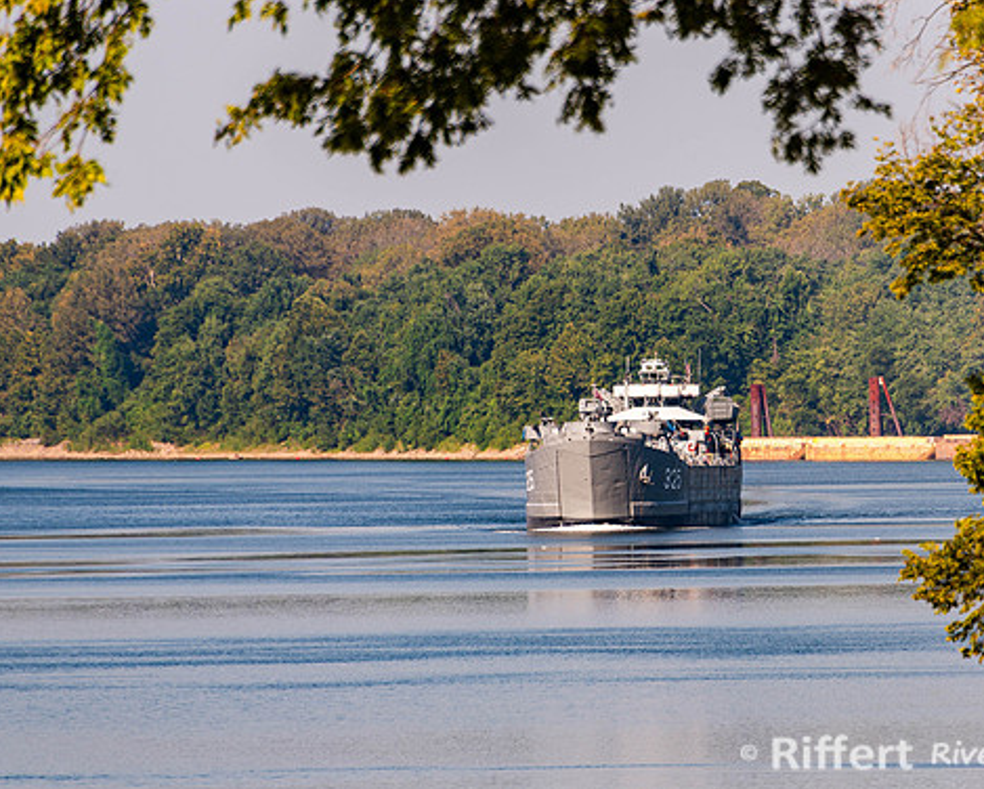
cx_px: 744
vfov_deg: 2.6
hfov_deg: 3.2
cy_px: 264
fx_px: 17372
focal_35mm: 596
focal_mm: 300
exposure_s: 1/200
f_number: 8
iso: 64
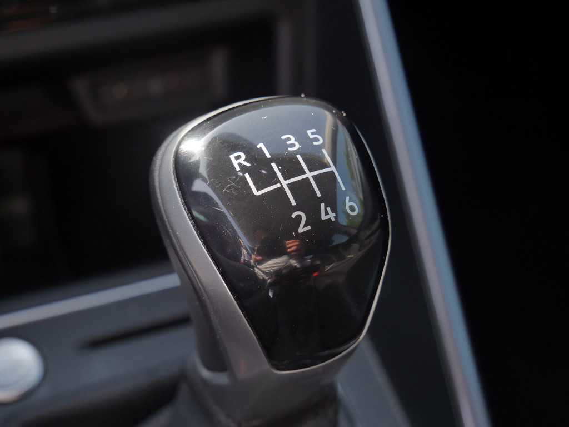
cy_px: 214
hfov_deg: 34.3
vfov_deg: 26.1
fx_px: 920
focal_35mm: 56
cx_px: 284
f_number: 4.7
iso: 200
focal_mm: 28
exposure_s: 1/125
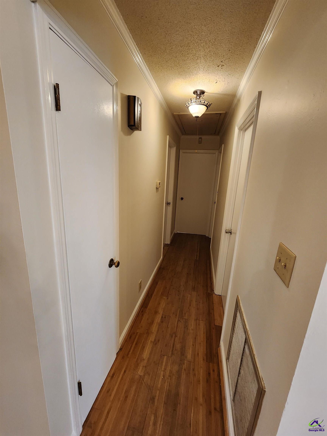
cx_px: 164
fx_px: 164
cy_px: 218
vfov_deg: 106.2
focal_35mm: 13
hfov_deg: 89.9
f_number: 2.2
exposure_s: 1/60
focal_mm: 2.2
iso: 400
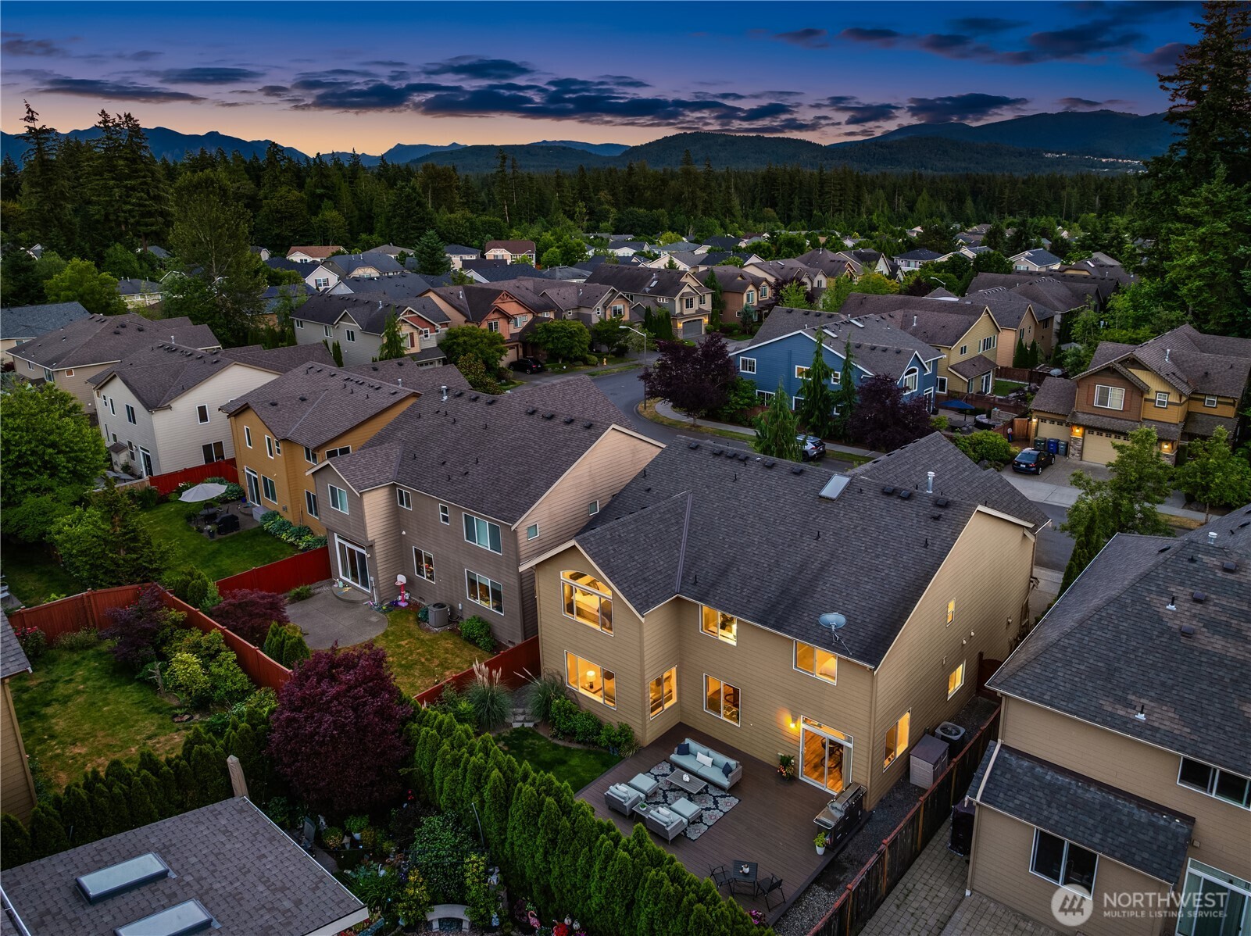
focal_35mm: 24
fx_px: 867
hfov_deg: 71.6
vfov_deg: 56.7
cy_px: 468
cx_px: 626
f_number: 2.8
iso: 110
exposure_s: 1/20
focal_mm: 12.29
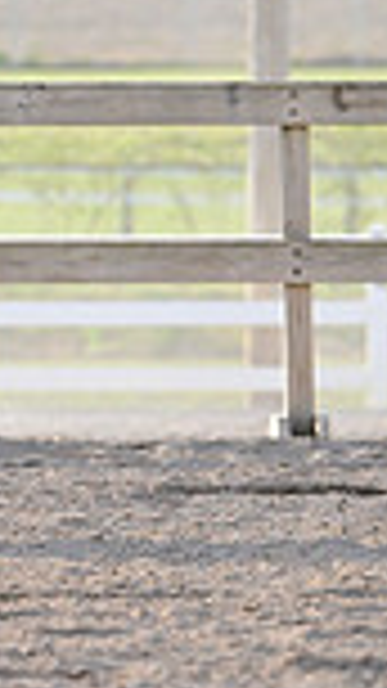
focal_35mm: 796
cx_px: -765
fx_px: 14529
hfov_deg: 1.5
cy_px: -25
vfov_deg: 2.7
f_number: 5
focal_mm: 200
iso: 1000
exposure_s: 1/2000
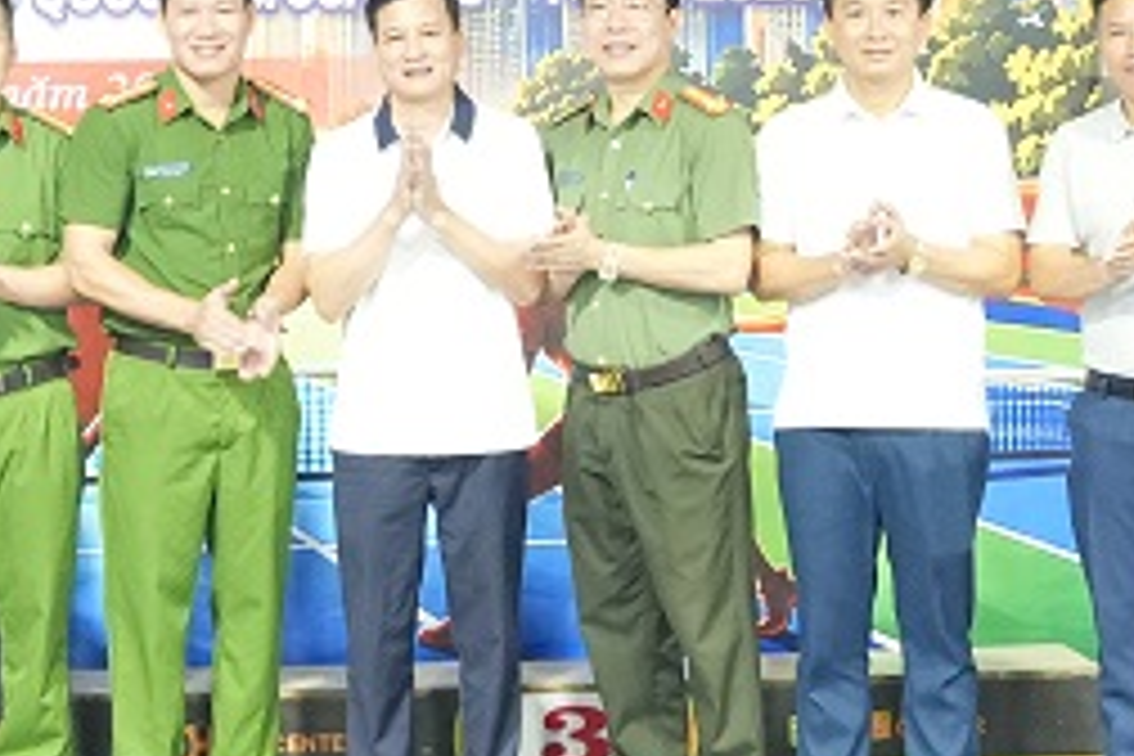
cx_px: -50
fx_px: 4599
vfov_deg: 9.2
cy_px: -212
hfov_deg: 13.8
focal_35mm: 146
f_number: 3.2
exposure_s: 1/50
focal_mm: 24
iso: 3200
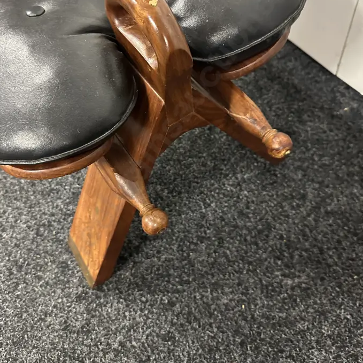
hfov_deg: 51.1
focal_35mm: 32
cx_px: 167
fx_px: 380
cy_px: 133
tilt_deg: -54.1
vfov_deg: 50.5
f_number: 1.78
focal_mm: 6.86
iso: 800
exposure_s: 1/33
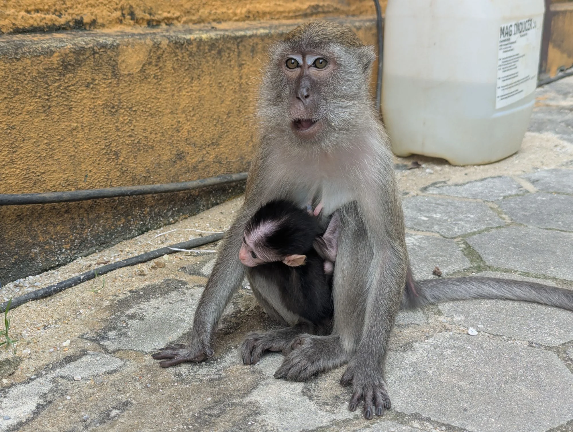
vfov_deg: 30.3
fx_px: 796
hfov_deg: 39.6
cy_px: 216
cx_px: 286
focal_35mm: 48
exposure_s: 1/444
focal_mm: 6.81
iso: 41
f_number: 1.85
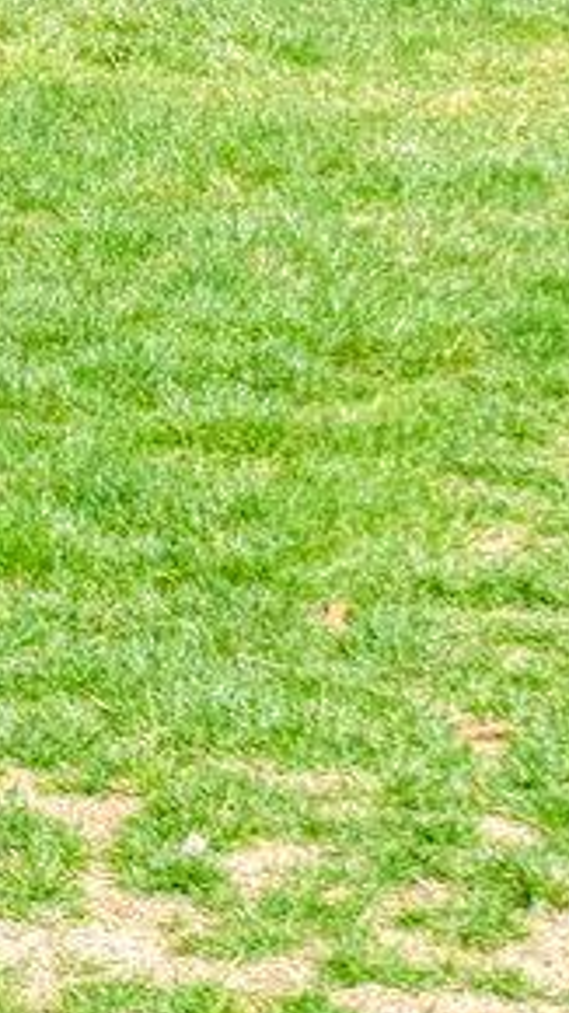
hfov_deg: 4.6
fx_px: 5958
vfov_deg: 9.3
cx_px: -2321
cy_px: -770
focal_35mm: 222
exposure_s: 1/400
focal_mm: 30
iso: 1250
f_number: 7.1
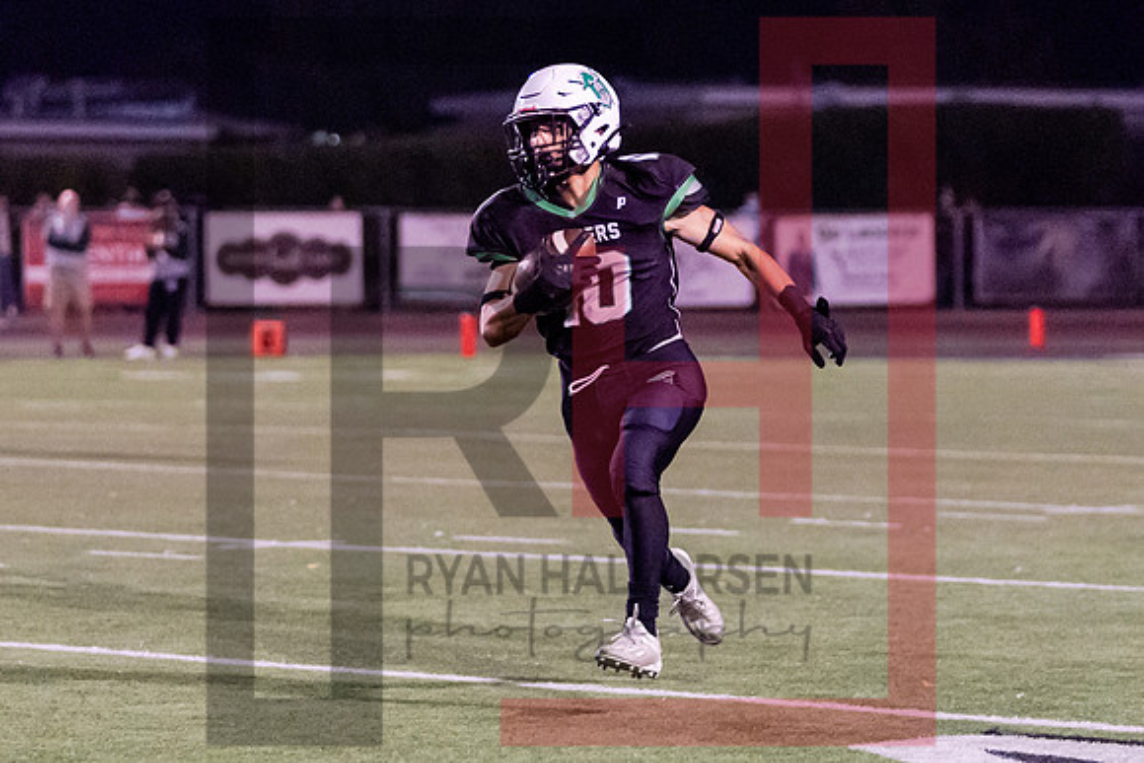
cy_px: 340
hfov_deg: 10.2
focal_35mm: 202
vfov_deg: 6.8
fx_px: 6415
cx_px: 585
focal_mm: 109
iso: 12800
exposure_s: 1/1000
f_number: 2.8
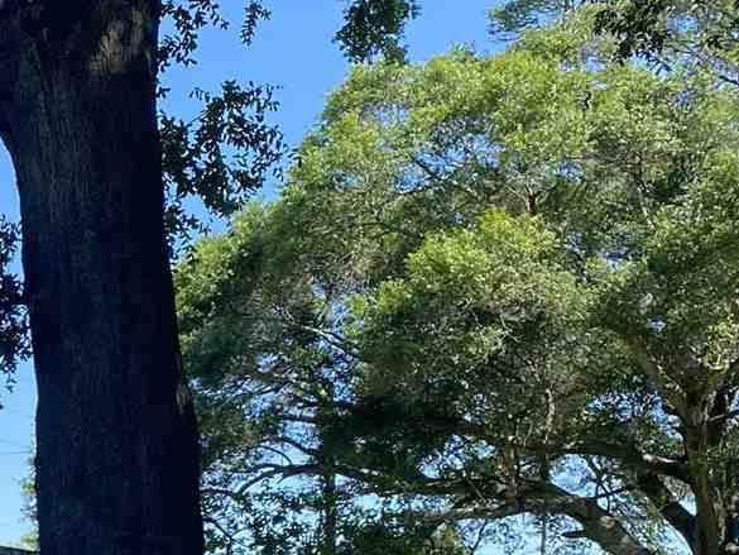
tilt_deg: -3.6
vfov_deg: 15.3
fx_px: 1943
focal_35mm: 91
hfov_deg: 19.3
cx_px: -303
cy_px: 779
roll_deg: -0.6
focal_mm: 4.25
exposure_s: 1/927
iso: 32
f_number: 1.8
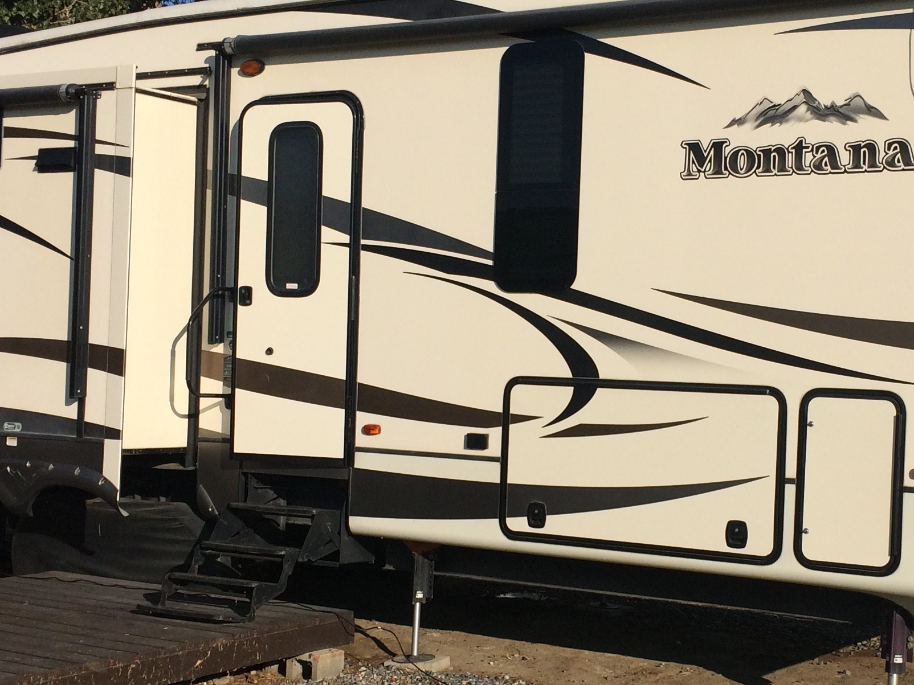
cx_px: 598
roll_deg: -1.2
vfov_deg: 24.8
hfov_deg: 32.5
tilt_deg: -3.3
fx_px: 1558
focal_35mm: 59
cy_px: 389
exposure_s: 1/4566
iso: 40
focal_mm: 4.15
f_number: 2.2
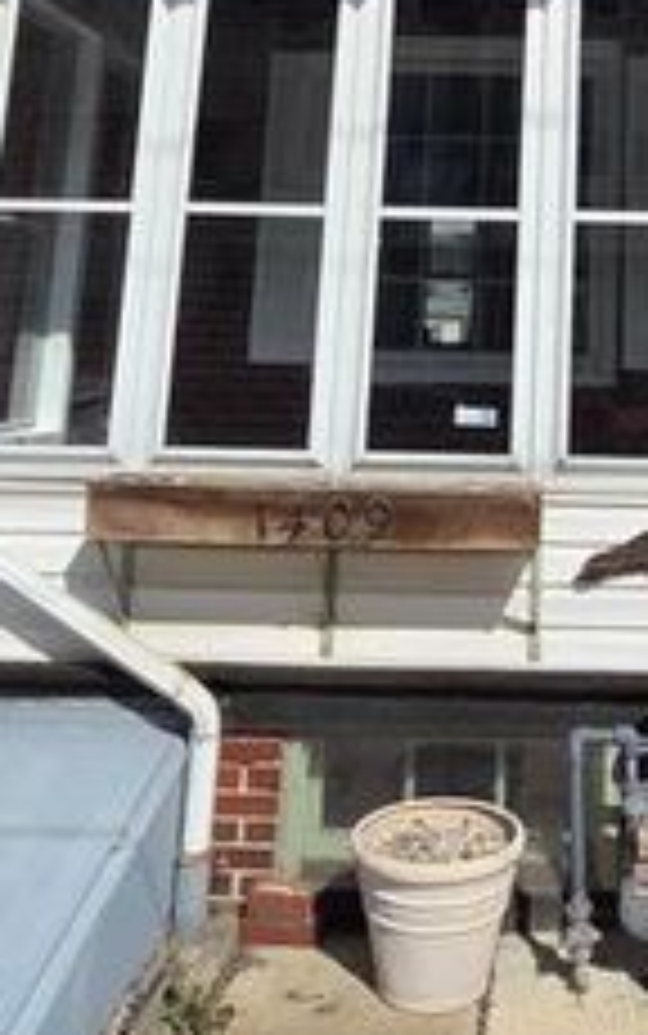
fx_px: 1129
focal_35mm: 40
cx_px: 585
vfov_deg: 44.4
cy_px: 83
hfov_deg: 30.6
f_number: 2.2
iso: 50
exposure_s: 1/3637
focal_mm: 2.2
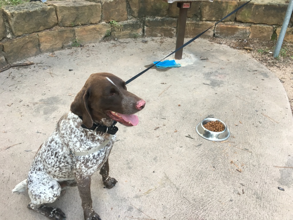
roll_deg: -2.1
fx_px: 245
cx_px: 146
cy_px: 110
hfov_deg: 61.7
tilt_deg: -30.9
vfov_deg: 48.2
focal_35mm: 29
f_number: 2.2
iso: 32
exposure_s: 1/30
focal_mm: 4.15
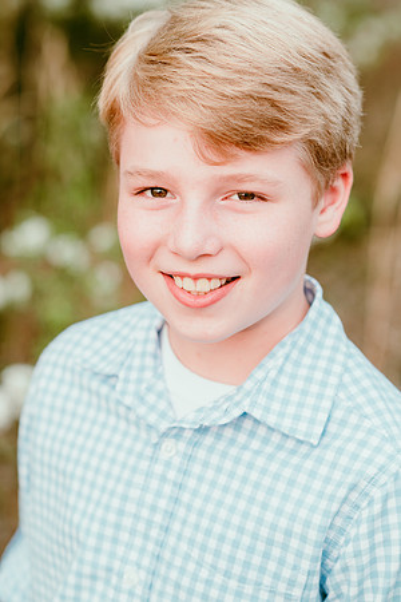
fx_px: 1420
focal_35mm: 85
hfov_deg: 16.1
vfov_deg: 23.9
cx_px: 200
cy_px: 301
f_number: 3.2
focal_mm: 85
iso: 100
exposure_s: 1/160
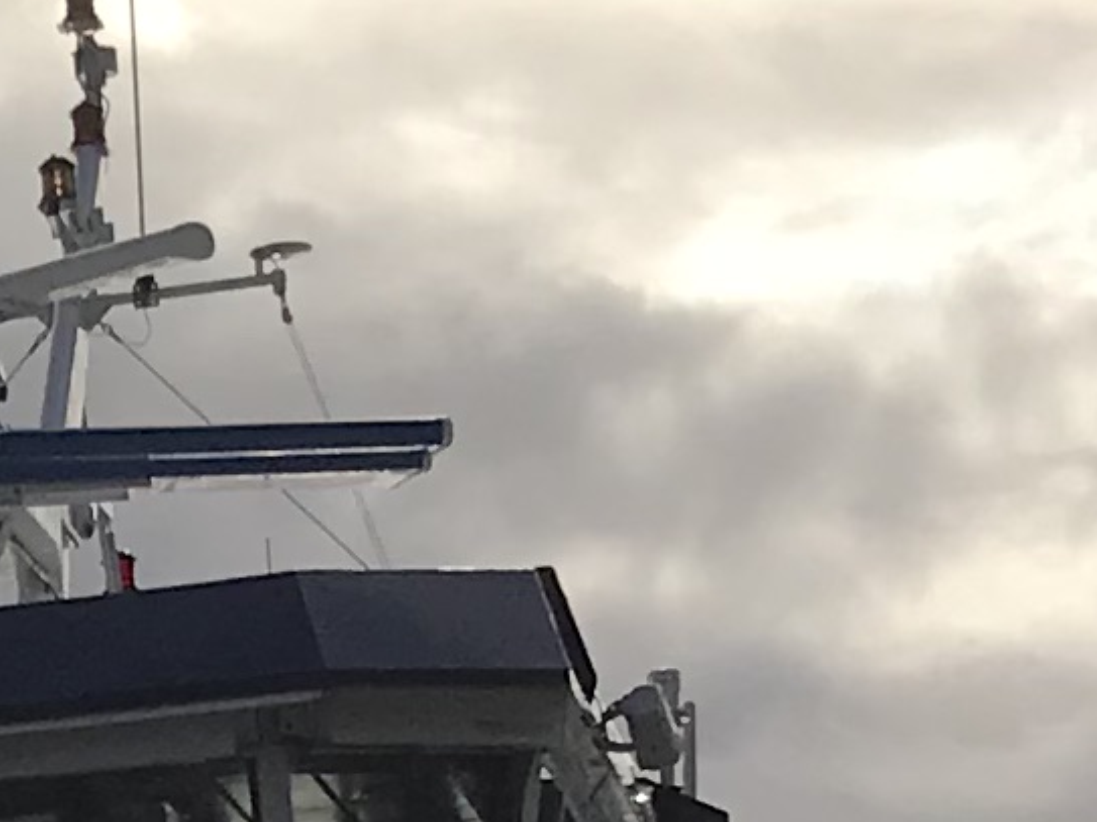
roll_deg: +3.2
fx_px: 6590
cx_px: -1020
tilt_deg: +3.8
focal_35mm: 208
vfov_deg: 7.0
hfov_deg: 9.0
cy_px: 1426
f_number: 1.8
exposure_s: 1/8000
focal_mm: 3.99
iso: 20
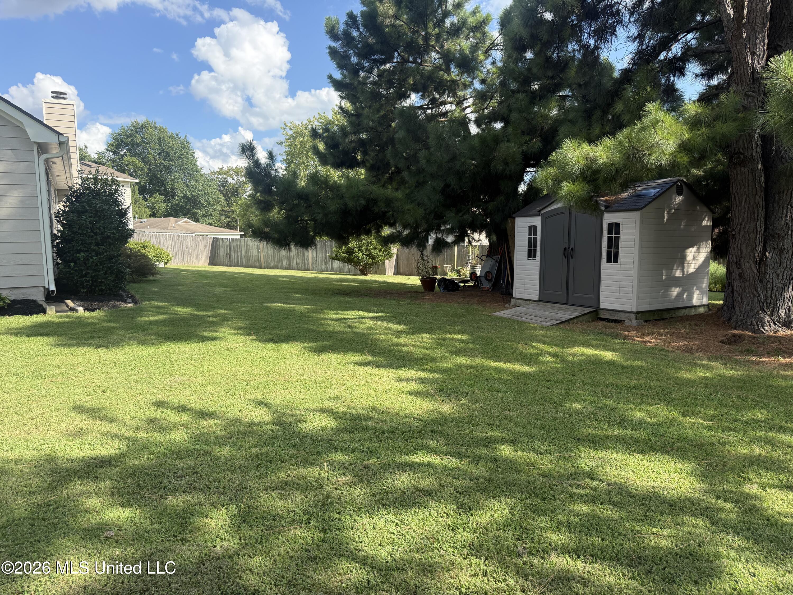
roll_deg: +0.9
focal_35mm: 24
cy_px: 298
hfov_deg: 71.6
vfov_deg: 56.8
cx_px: 396
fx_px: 550
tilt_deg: -5.5
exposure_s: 1/1812
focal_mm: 6.76
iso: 100
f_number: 1.78
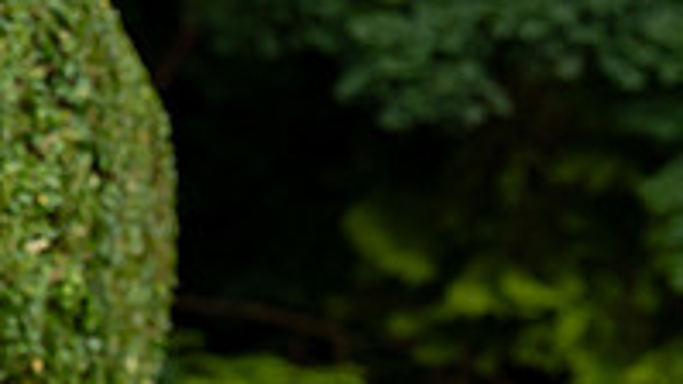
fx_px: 10687
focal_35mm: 590
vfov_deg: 2.1
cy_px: 21
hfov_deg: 3.7
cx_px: -208
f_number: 4
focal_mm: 144
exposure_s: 1/800
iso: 400
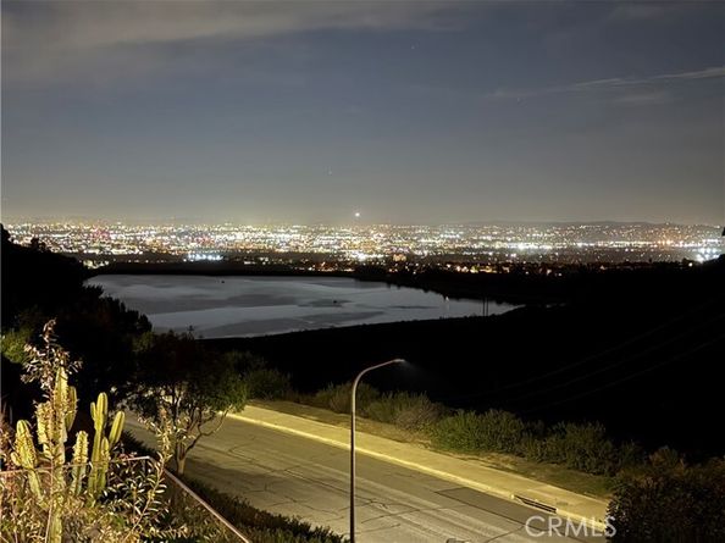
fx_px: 1005
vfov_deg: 30.2
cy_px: 272
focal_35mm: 48
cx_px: 362
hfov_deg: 39.7
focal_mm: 6.76
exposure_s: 1/2
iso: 640
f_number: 1.78
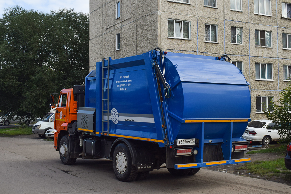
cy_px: 97
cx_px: 146
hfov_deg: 46.4
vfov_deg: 31.9
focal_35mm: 42
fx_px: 339
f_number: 6.3
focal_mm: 28
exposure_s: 1/800
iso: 200
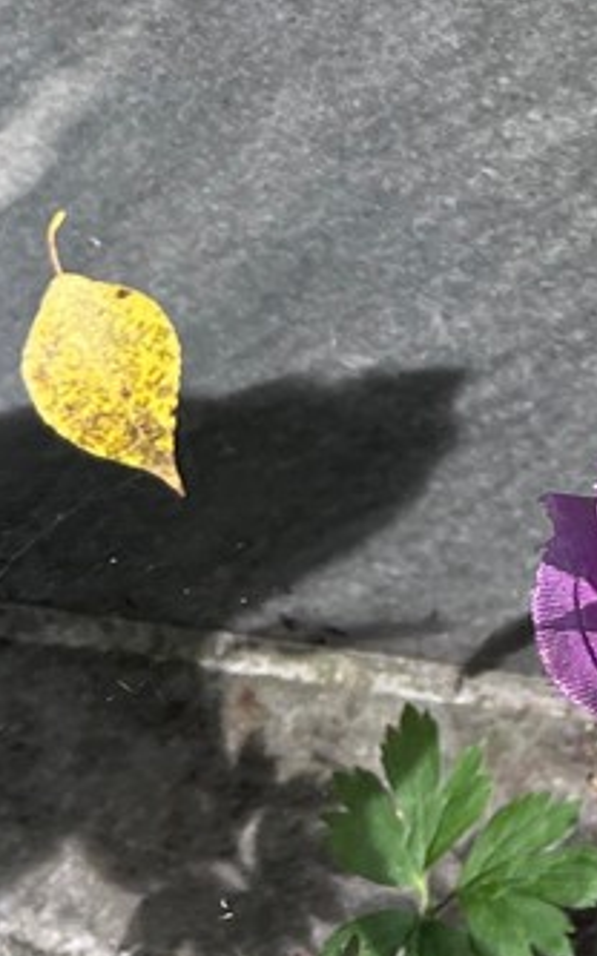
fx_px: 3099
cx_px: 884
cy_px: -505
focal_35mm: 119
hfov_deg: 10.6
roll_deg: -2.6
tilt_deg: -35.9
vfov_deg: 16.0
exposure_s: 1/226
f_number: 1.6
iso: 40
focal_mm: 5.1
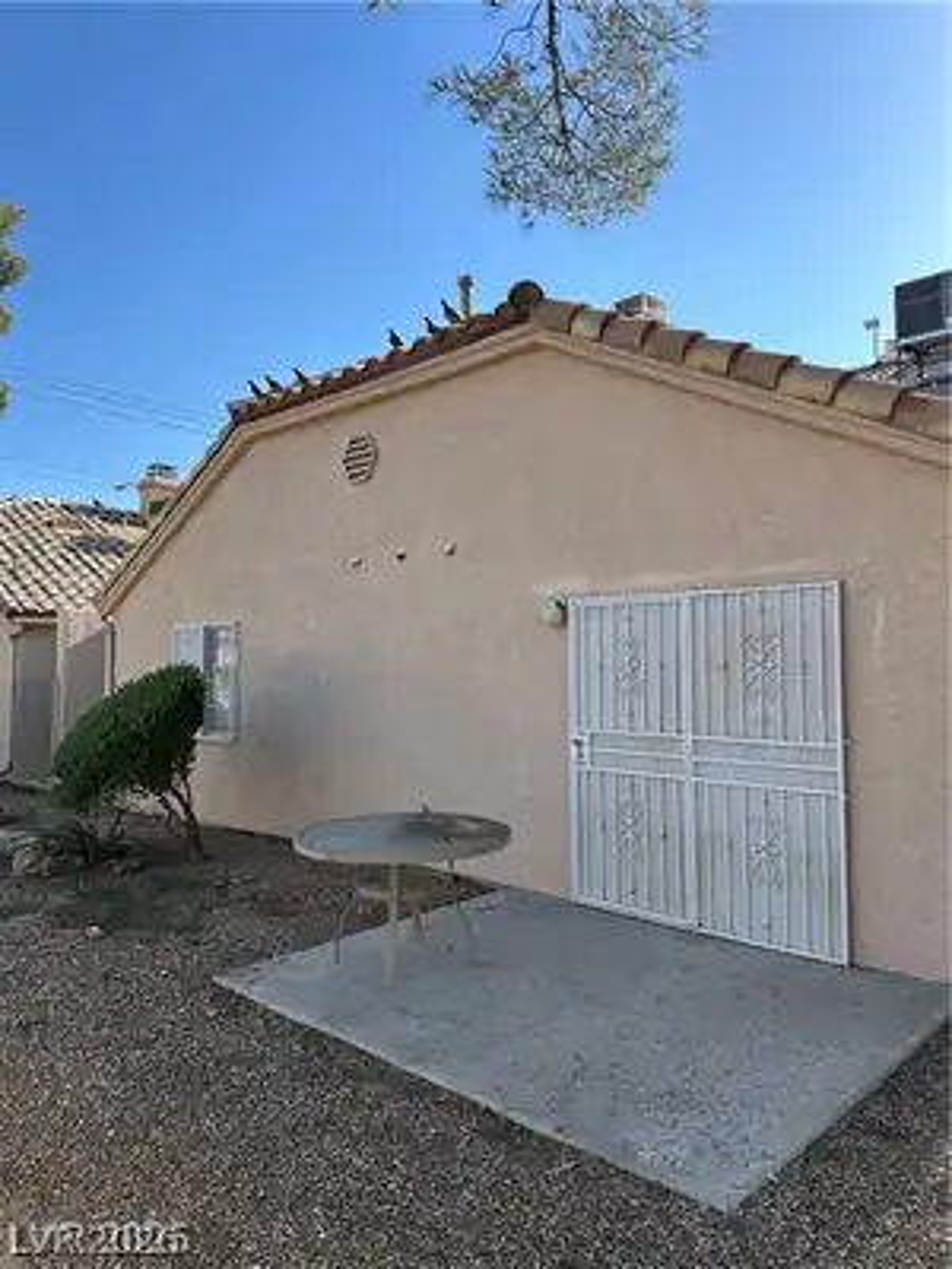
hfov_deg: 56.8
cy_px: 634
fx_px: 880
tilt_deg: +3.1
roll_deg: -0.3
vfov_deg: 71.6
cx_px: 476
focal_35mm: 24
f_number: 1.78
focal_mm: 6.86
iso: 80
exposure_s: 1/2591
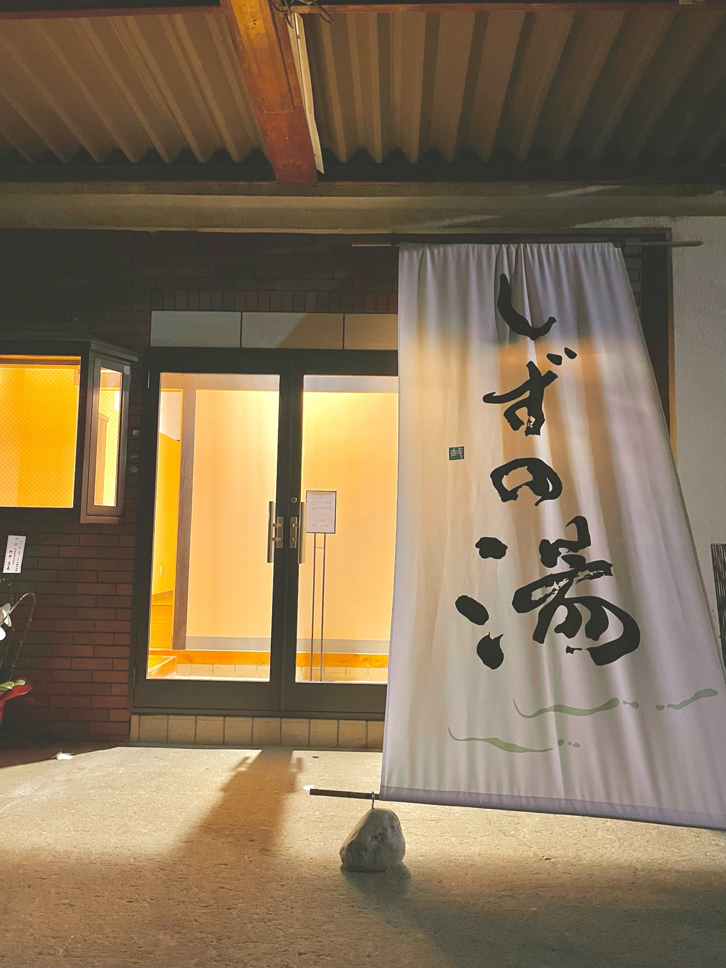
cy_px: 484
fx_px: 727
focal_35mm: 26
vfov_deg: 67.3
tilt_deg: +3.6
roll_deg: -0.3
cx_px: 363
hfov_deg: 53.1
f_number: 1.6
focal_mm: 5.1
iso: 500
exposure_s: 1/33
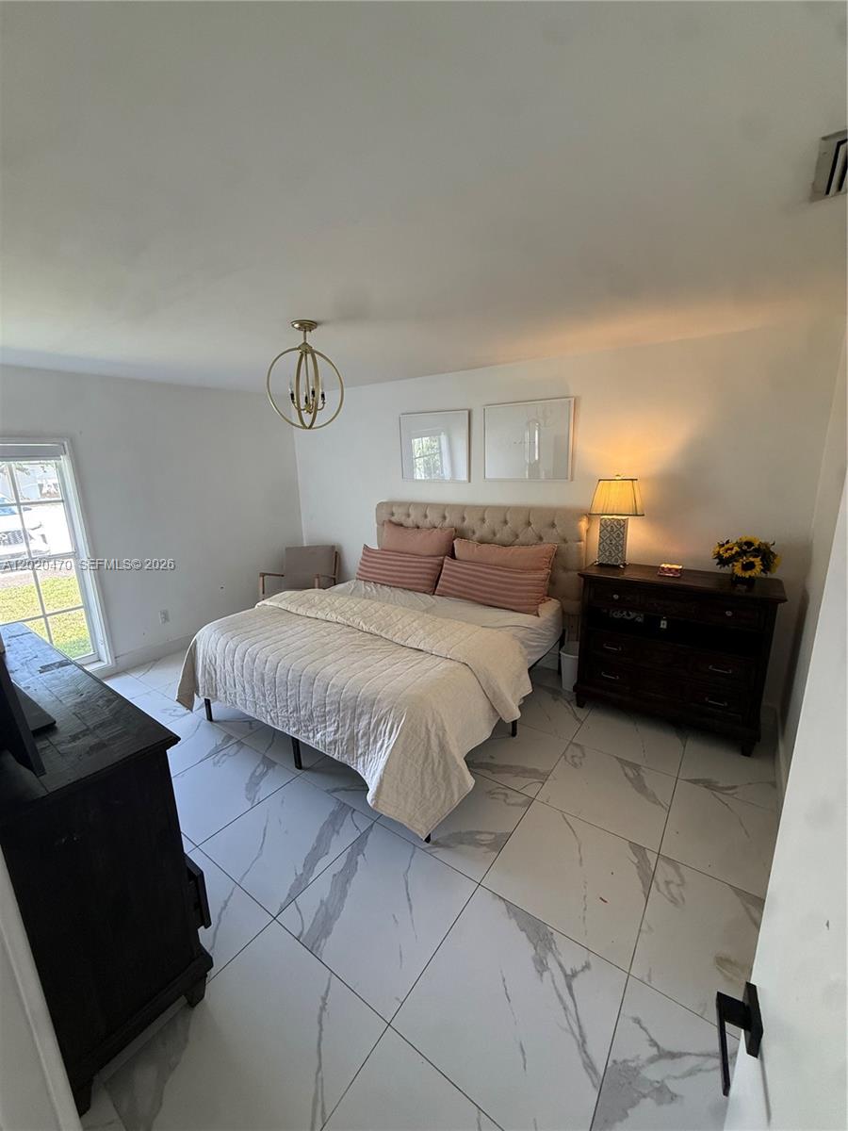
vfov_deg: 102.1
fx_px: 457
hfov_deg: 85.7
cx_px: 424
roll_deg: +1.8
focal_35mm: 14
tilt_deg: -12.7
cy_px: 566
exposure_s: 1/120
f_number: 2.2
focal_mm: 2.22
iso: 250
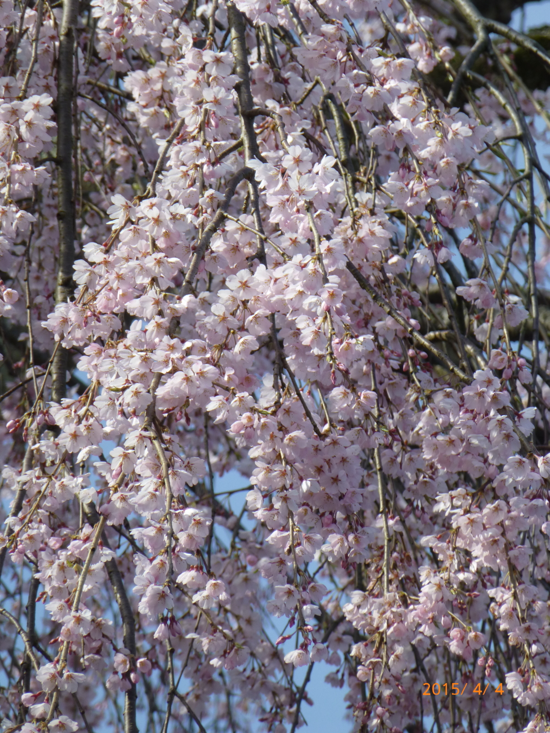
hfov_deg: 3.1
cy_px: 366
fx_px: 10169
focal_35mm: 480
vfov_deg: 4.1
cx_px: 275
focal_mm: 86
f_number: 6.4
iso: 100
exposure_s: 1/250
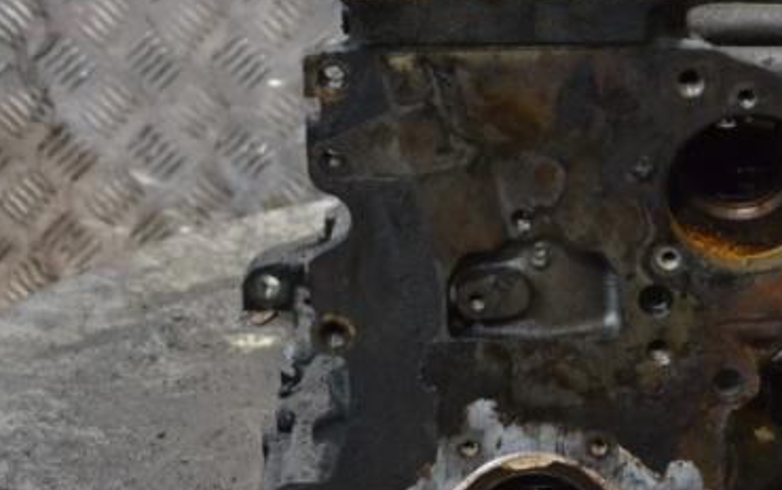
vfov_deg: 12.6
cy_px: 275
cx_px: 526
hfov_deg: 19.9
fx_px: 2218
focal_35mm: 104
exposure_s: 1/100
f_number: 5.3
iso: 3200
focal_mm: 42
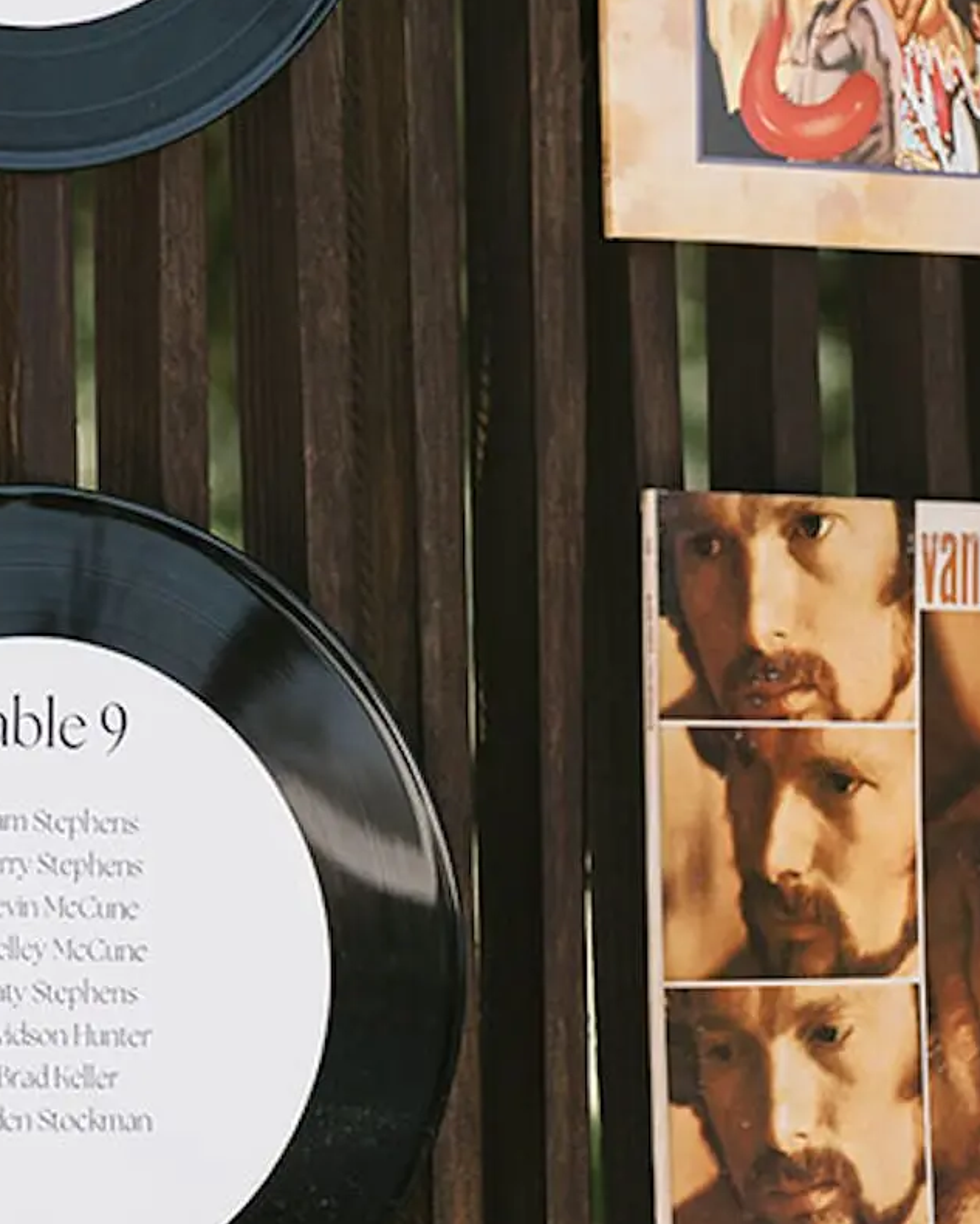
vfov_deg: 10.8
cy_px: 1078
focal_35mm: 178
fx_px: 6452
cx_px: -133
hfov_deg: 8.6
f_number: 2.8
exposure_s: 1/1250
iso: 100
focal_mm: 50
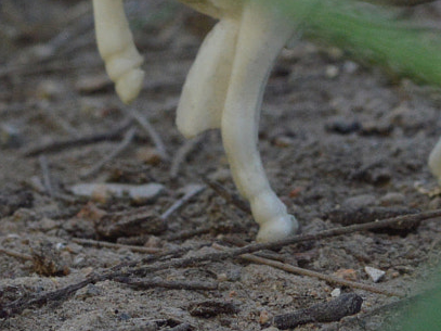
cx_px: 198
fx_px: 3972
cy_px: -182
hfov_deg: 6.4
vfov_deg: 4.7
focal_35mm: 312
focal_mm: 55
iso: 800
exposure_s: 1/200
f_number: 10
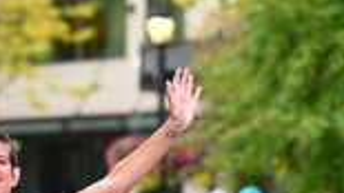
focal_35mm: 364
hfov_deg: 5.9
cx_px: 33
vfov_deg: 3.3
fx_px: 3319
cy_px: 261
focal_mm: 98
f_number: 2.8
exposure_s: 1/2000
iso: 640
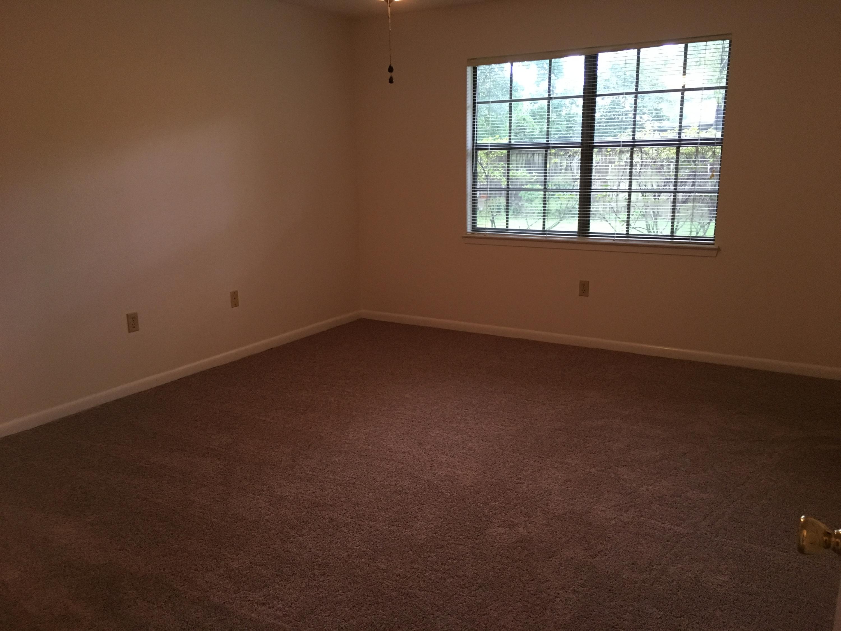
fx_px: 705
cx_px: 420
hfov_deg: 61.7
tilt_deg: -12.5
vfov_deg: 48.2
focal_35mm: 29
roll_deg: +0.6
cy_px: 316
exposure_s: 1/30
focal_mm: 4.15
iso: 160
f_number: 2.2
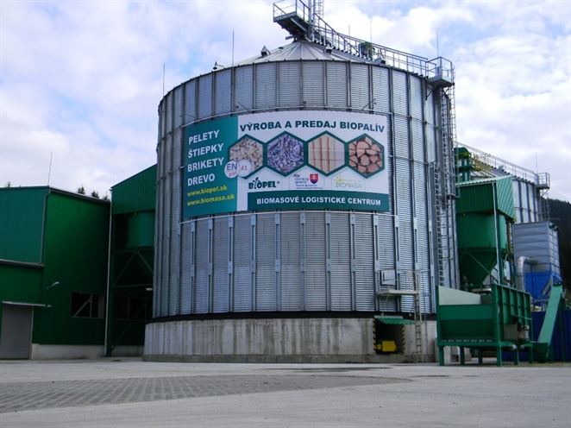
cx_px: 286
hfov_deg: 45.8
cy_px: 214
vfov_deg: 35.1
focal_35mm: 41
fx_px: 676
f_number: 3.8
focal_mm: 7.3
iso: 80
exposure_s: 1/659
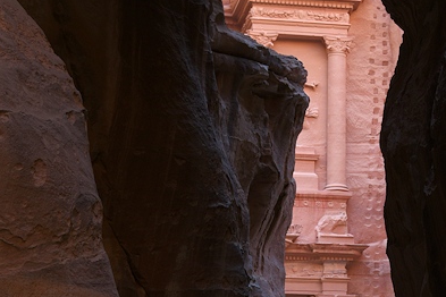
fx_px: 1548
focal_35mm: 125
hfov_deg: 16.3
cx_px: 356
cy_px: 271
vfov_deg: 10.9
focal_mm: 48
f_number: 5
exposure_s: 1/80
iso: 125
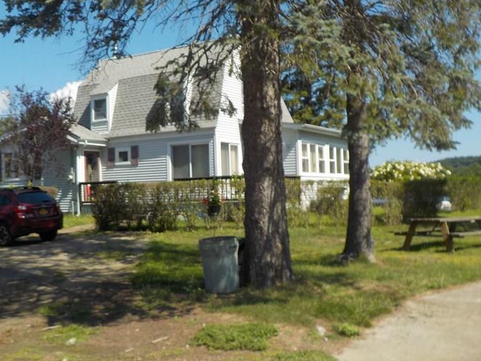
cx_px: 197
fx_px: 625
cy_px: 157
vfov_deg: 32.1
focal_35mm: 45
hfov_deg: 41.9
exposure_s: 1/1250
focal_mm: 4.1
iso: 125
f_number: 3.3
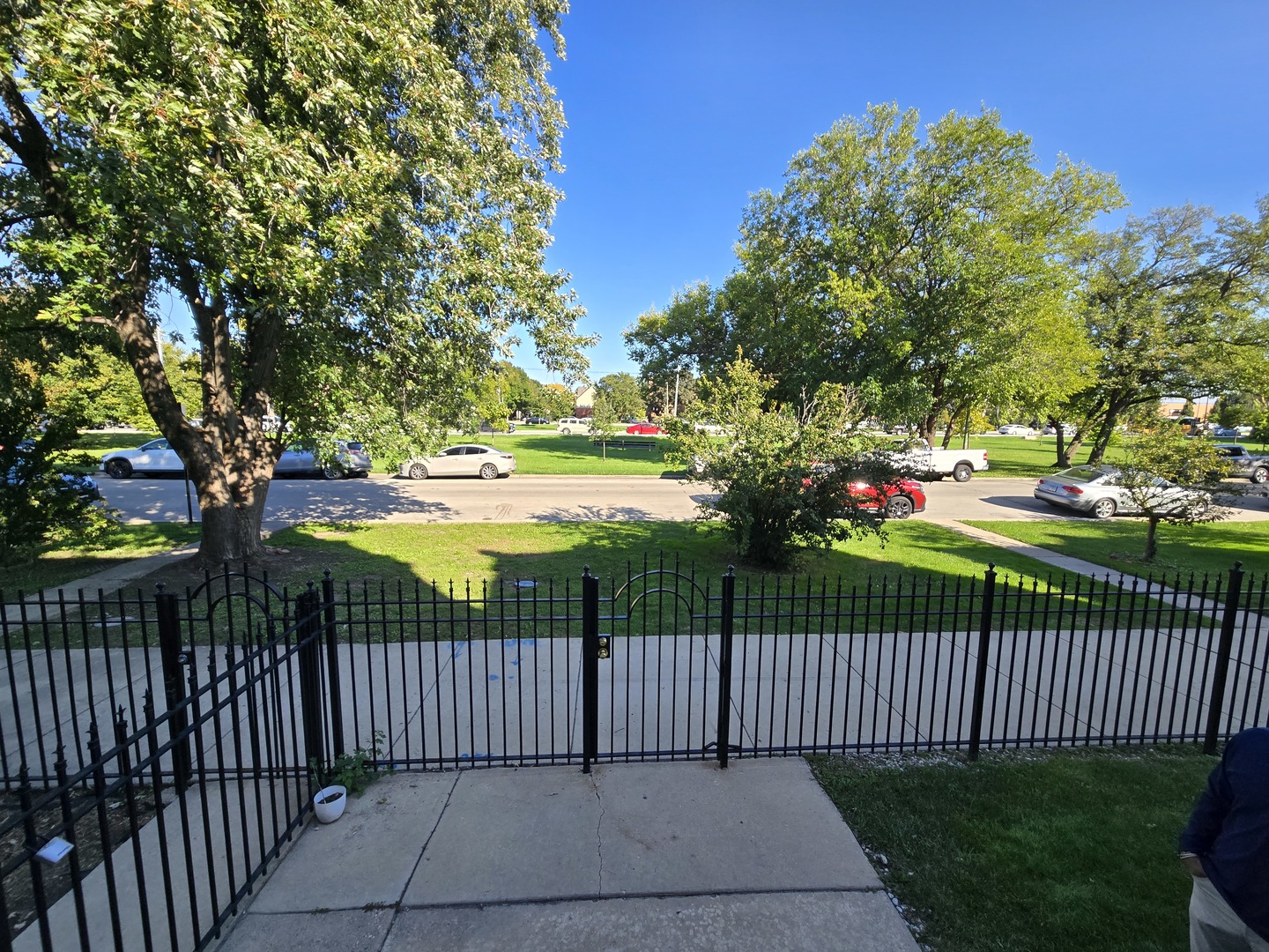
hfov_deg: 106.2
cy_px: 476
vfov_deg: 89.9
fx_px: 477
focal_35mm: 13
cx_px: 634
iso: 50
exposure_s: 1/823
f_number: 2.2
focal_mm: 2.2
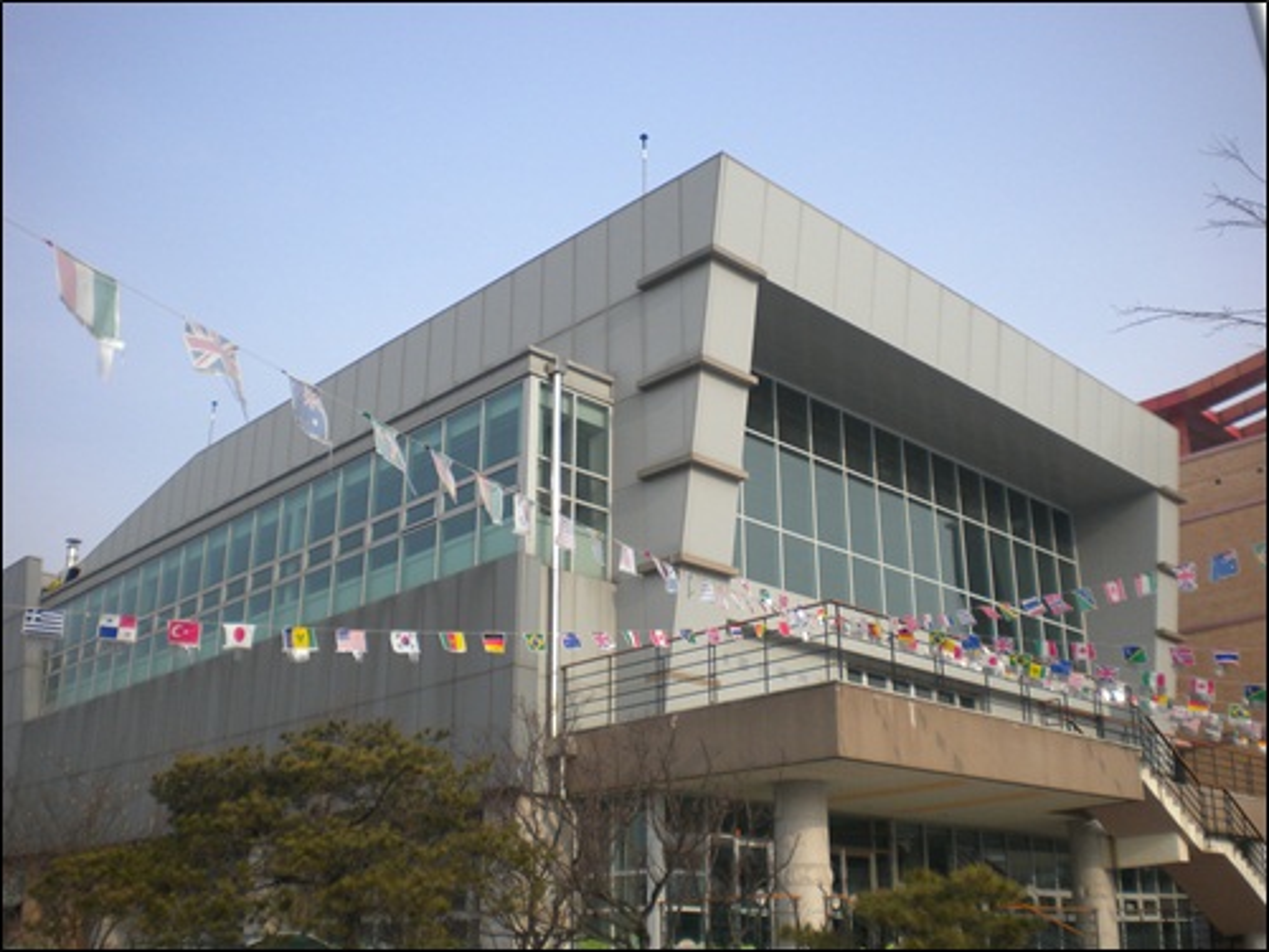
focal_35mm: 35
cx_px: 634
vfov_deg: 40.7
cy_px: 476
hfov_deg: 52.6
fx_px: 1283
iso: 113
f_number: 4.6
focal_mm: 6.3
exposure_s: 1/542
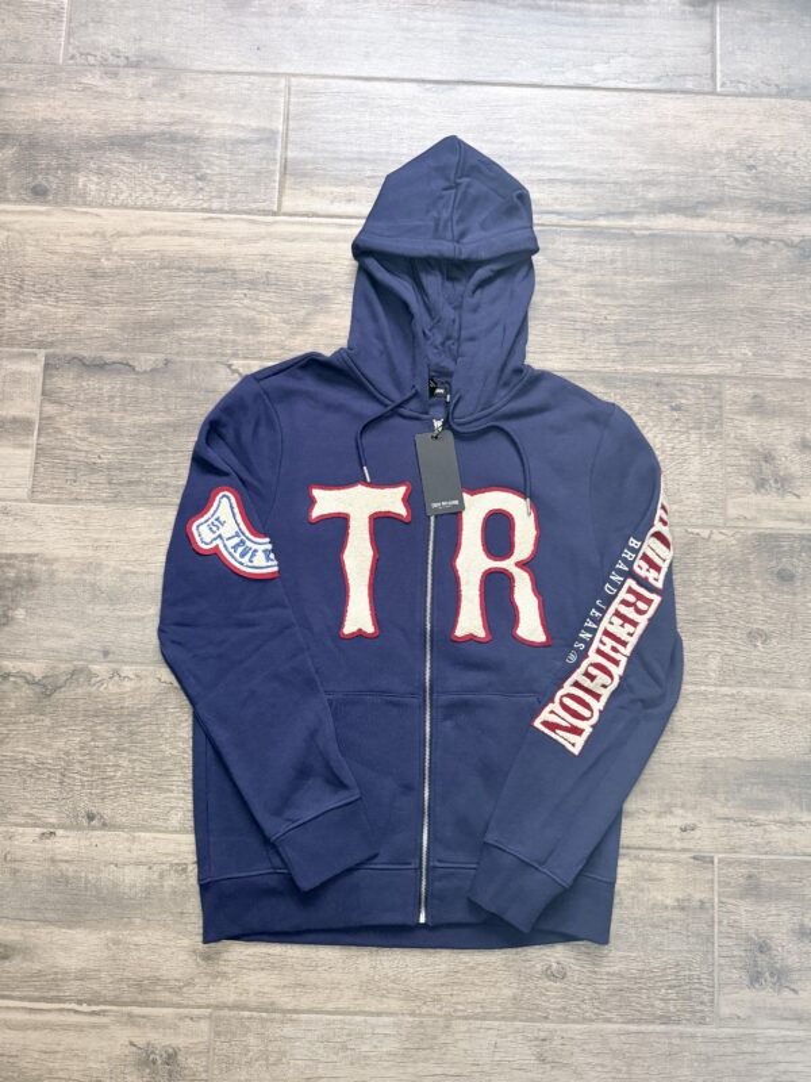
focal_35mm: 24
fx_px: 750
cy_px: 541
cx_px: 406
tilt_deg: -83.5
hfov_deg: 56.8
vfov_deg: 71.6
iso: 400
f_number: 1.78
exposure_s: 1/60
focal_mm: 6.76
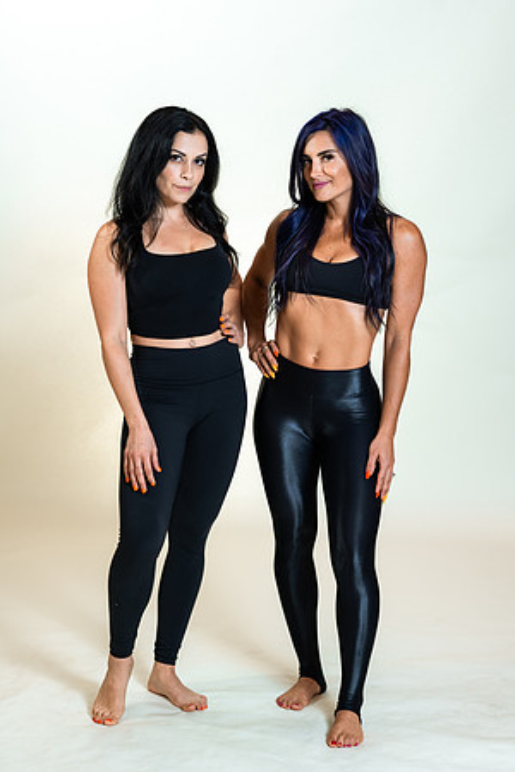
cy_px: 386
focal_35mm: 85
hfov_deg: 16.1
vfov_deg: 23.9
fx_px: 1824
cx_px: 258
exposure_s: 1/160
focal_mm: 85
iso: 320
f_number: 4
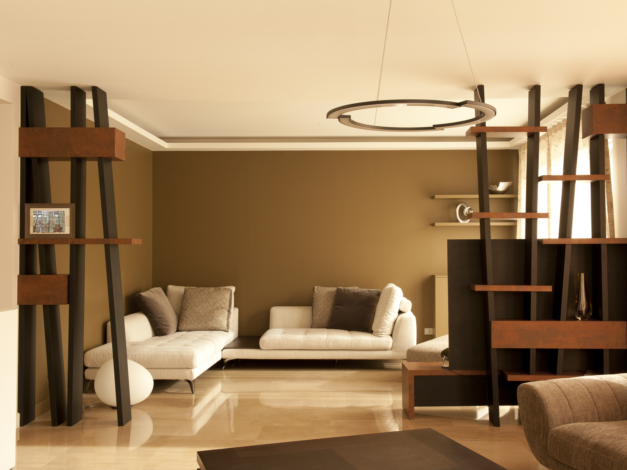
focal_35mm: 38
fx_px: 688
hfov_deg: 48.9
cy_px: 235
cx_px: 336
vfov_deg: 37.7
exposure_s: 1/3
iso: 200
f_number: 14
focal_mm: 35
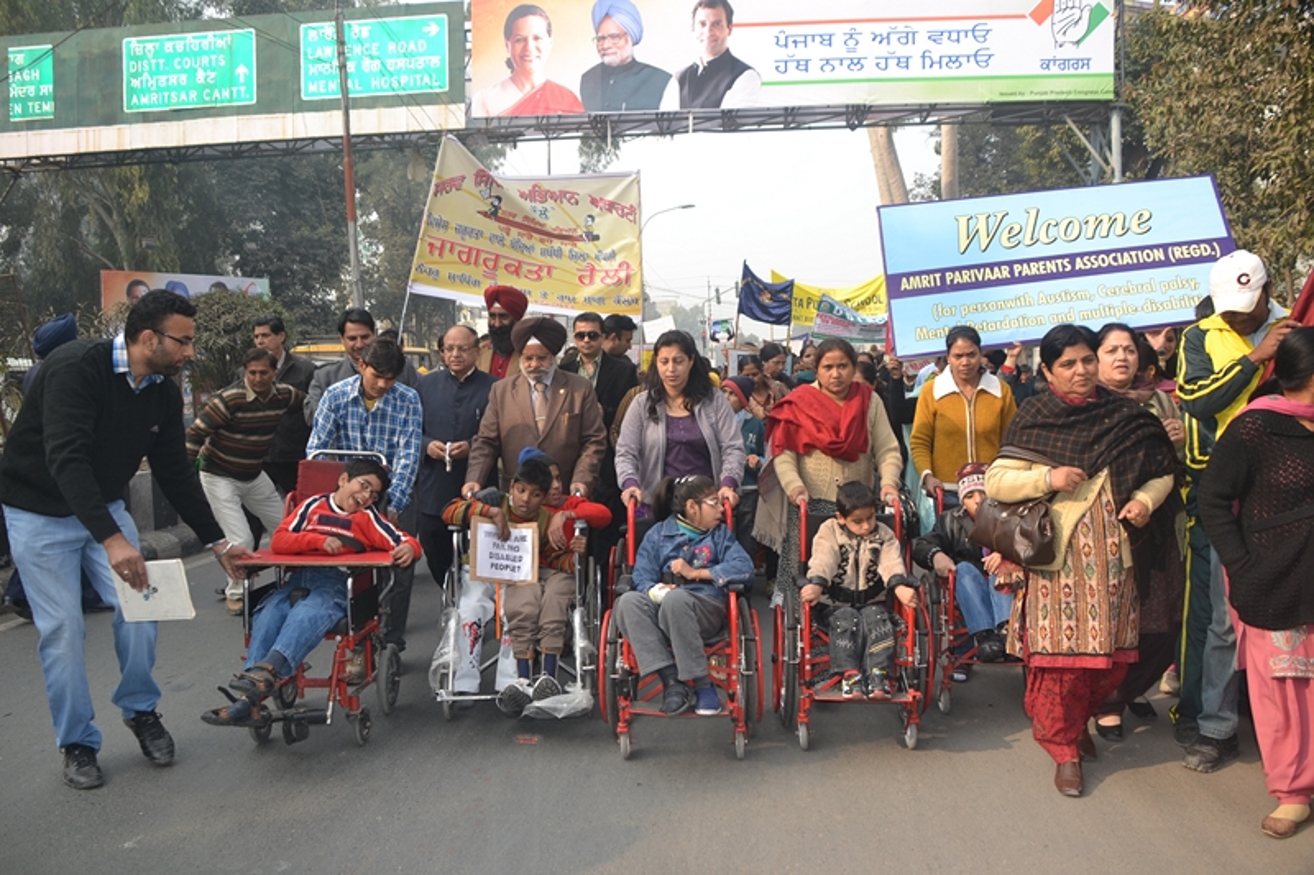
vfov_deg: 43.6
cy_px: 438
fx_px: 1095
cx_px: 657
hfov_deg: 61.9
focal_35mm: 30
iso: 100
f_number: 4.5
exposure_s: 1/200
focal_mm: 20
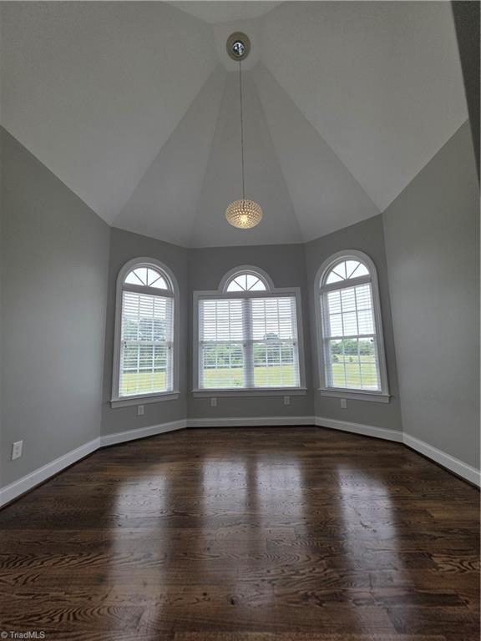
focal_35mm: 13
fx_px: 241
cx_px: 240
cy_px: 320
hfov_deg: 89.9
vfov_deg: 106.2
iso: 80
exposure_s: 1/719
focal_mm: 2.2
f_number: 1.9
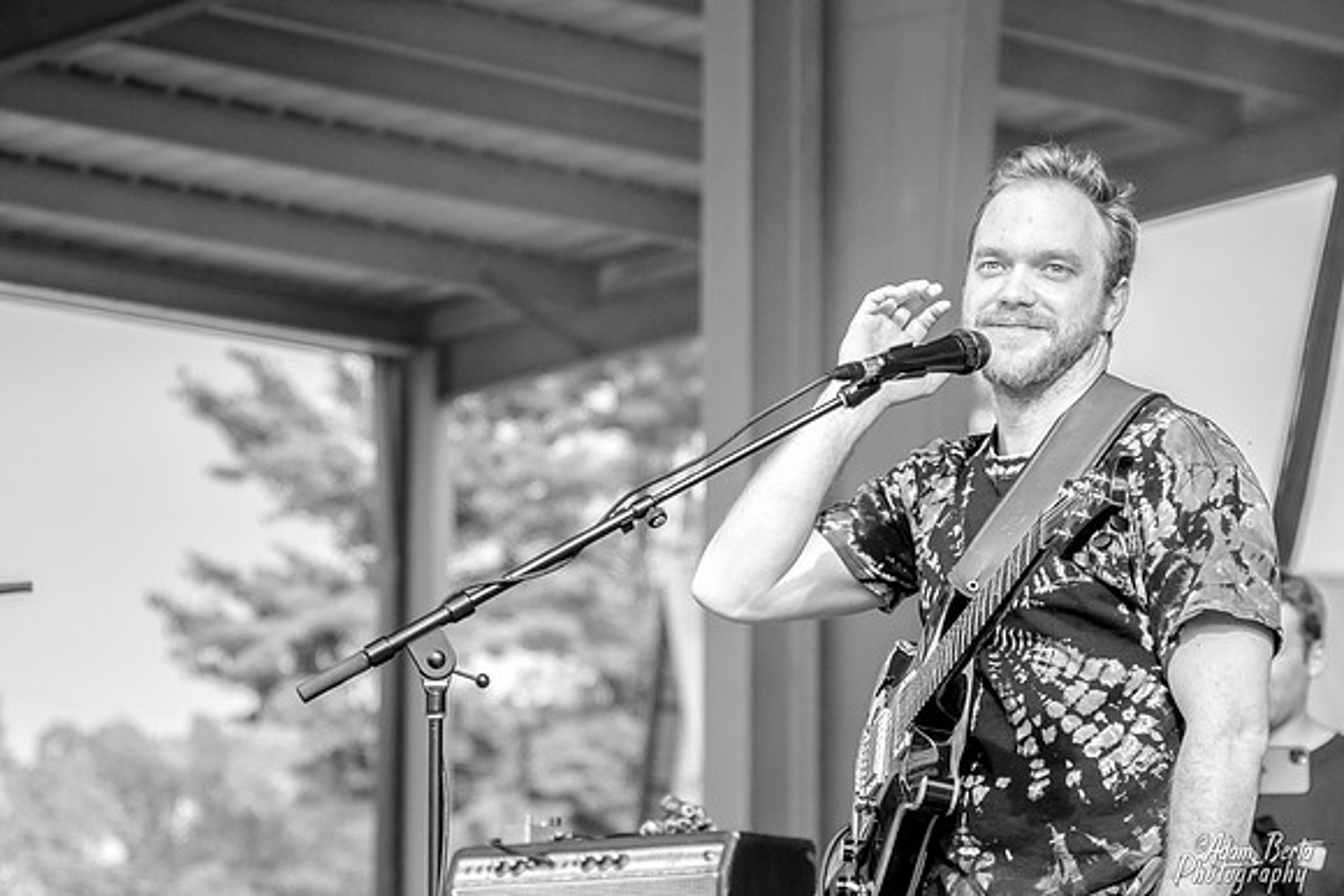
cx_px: 721
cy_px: 447
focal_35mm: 164
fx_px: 6142
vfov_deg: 8.4
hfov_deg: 12.5
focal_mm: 100
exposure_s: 1/640
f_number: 4
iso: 400
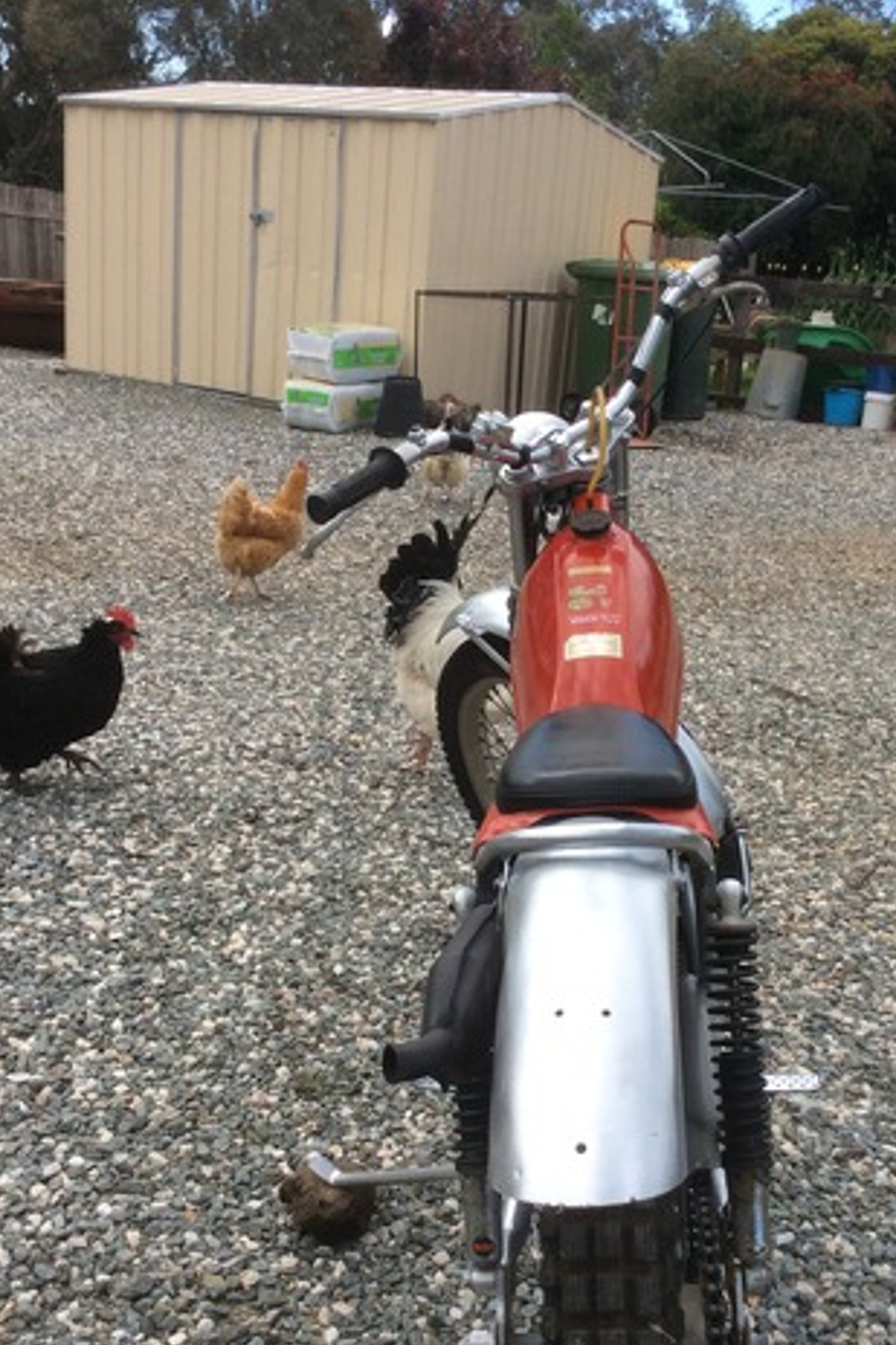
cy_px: 745
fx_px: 1606
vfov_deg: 45.4
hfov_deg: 31.2
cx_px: 473
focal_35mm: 43
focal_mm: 3.3
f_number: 2.4
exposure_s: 1/805
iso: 32
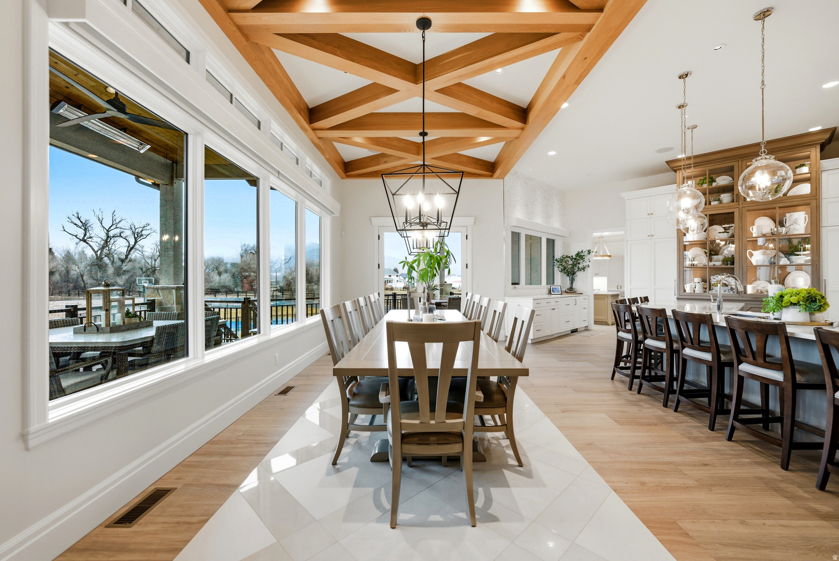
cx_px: 420
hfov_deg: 100.3
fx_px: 350
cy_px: 280
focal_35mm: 15
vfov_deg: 77.4
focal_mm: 15
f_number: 22
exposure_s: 1/125
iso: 1600
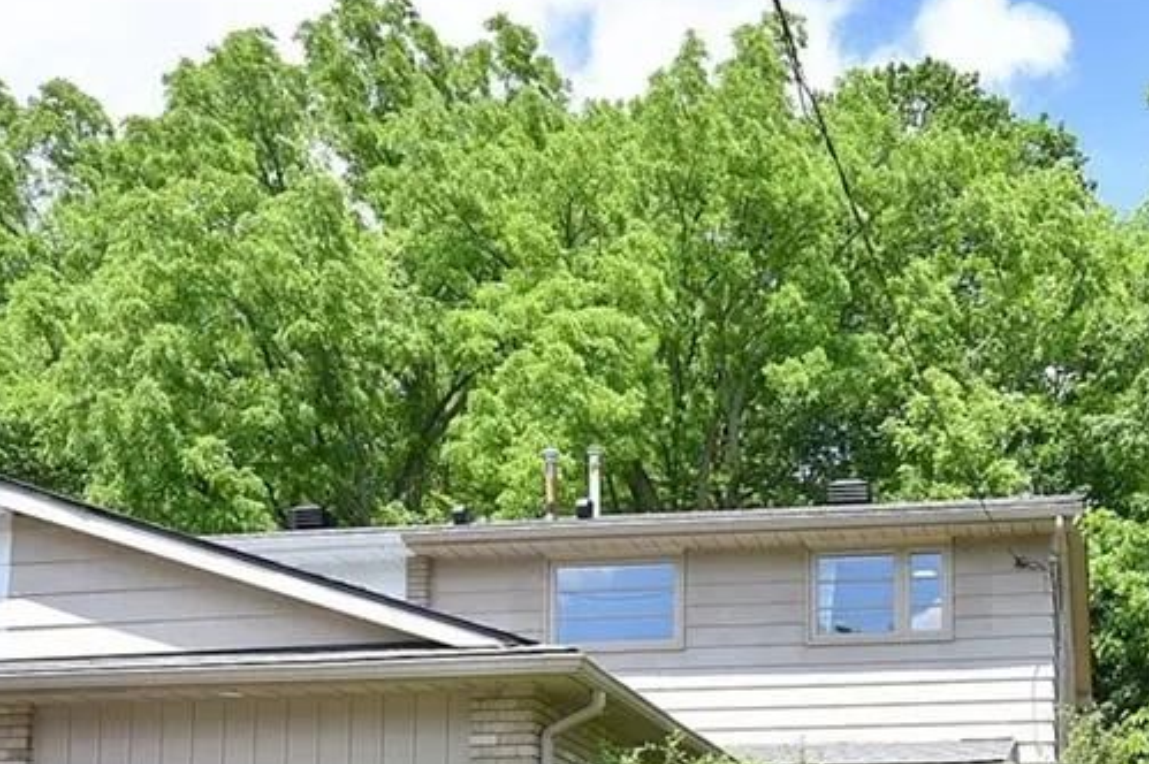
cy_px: 749
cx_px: 790
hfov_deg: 48.5
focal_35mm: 39
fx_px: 1244
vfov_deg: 31.8
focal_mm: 19
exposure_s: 1/500
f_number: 11
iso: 500
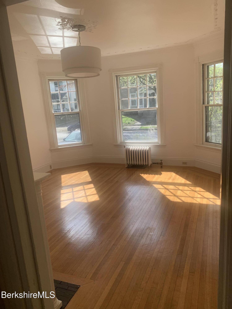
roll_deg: +3.3
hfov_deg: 53.1
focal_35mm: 26
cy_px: 154
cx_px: 116
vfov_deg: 67.3
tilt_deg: -9.9
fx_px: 232
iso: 25
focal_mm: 4.25
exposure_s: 1/422
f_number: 1.8
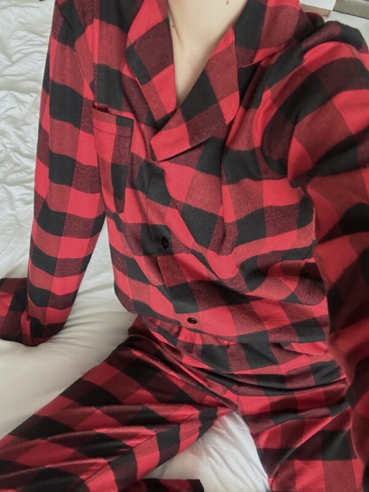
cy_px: 246
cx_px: 184
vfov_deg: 60.0
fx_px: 426
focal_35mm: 30
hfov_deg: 46.8
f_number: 1.9
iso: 320
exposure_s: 1/40
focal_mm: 2.69
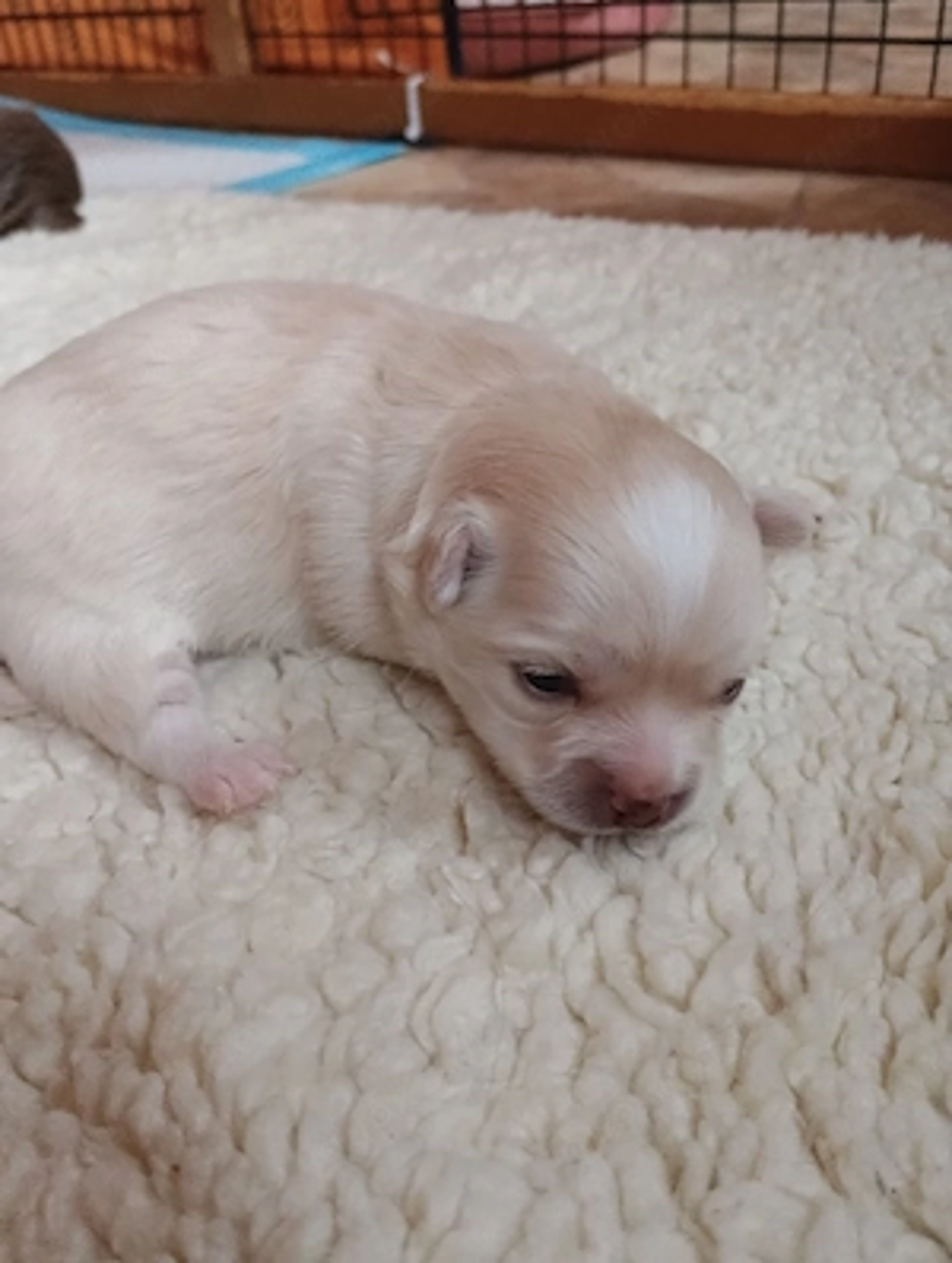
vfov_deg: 63.4
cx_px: 476
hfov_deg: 49.9
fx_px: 1023
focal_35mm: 28
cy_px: 632
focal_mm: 4.26
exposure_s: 1/25
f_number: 1.8
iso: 1151
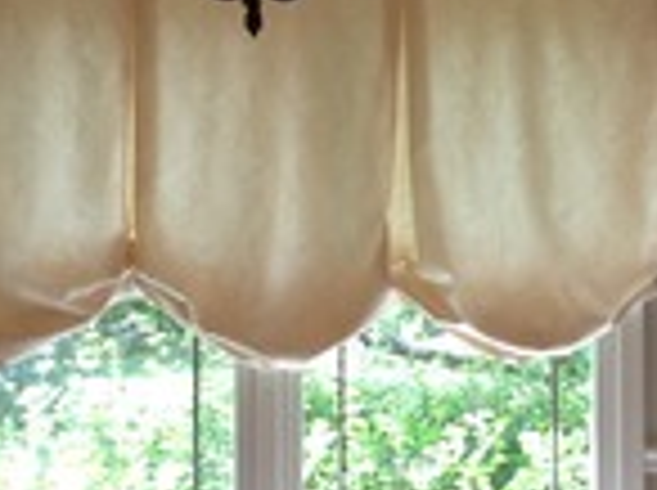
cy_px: 184
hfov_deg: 13.6
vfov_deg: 10.2
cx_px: 342
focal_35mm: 145
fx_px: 2748
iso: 25
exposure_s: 1/30
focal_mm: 3.3
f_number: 2.4
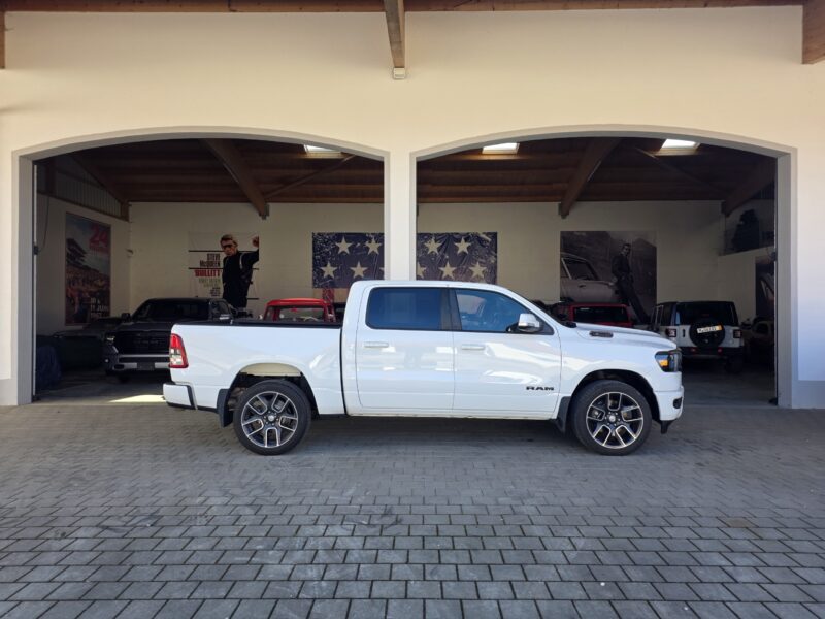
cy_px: 310
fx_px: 548
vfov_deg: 58.9
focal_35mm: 23
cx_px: 412
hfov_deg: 73.9
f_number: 1.7
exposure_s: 1/359
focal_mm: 6.25
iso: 40
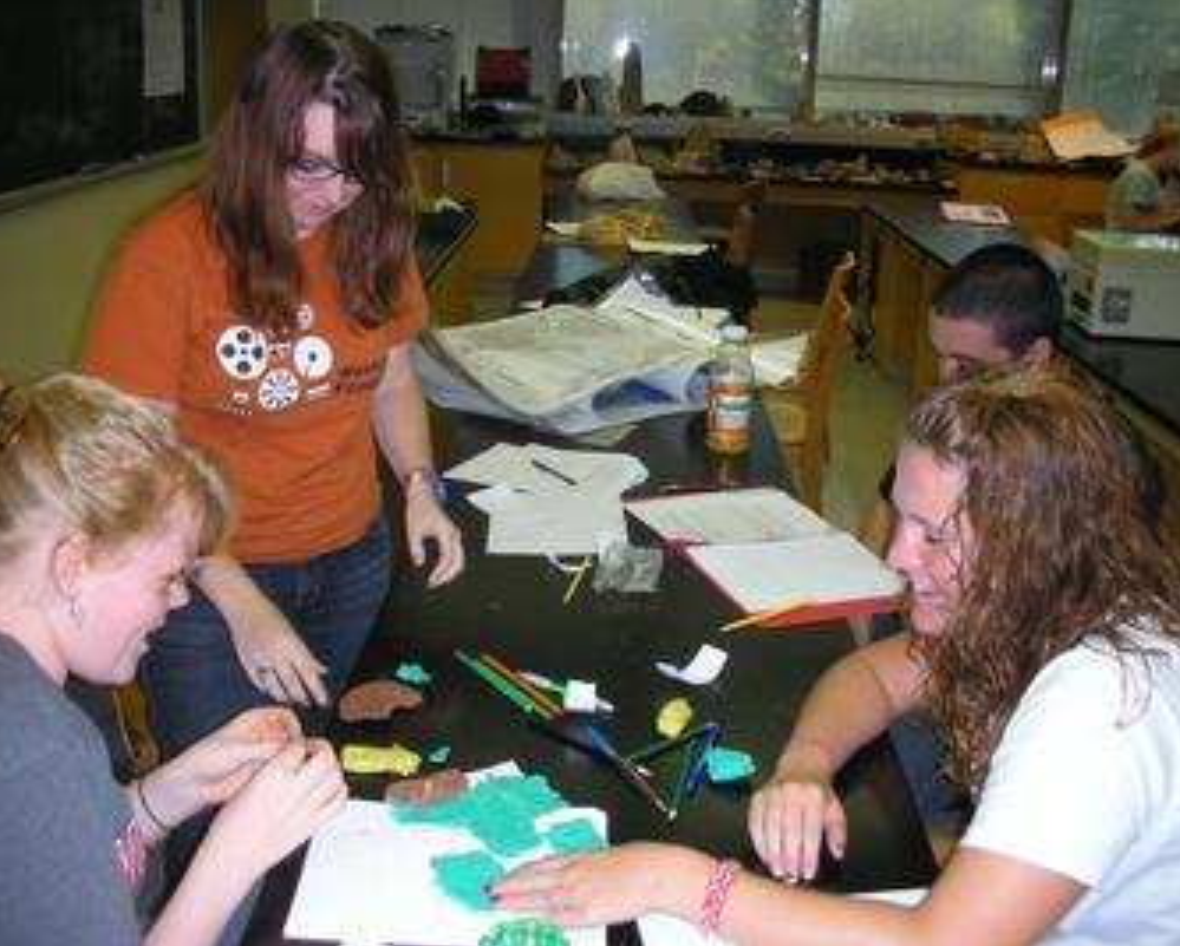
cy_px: 469
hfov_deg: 49.0
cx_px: 551
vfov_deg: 40.2
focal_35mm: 37
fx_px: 1293
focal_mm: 5.8
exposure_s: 1/60
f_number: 2.8
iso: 94
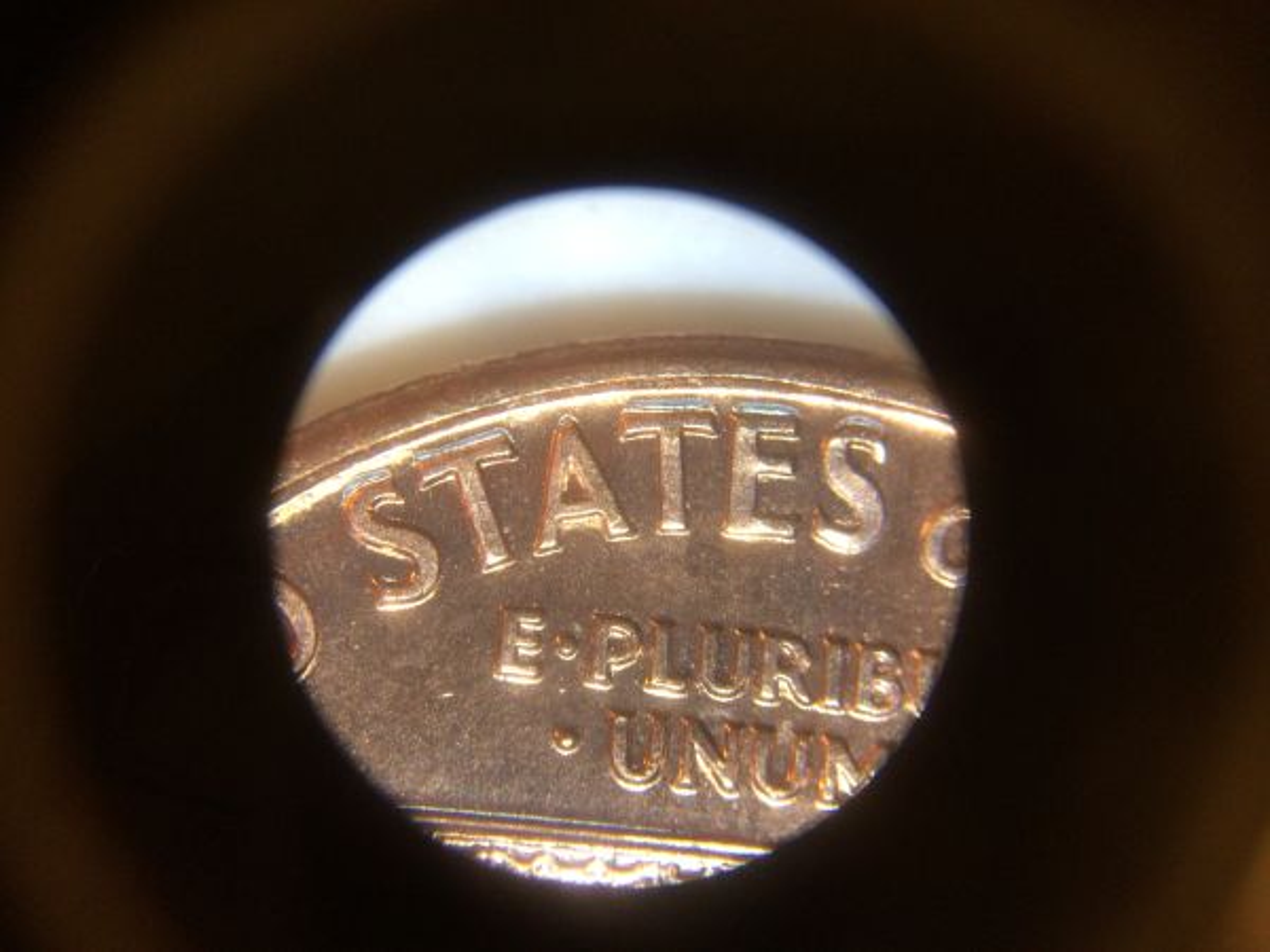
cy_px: 476
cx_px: 635
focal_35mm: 30
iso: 200
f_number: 2.2
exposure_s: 1/30
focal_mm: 4.12
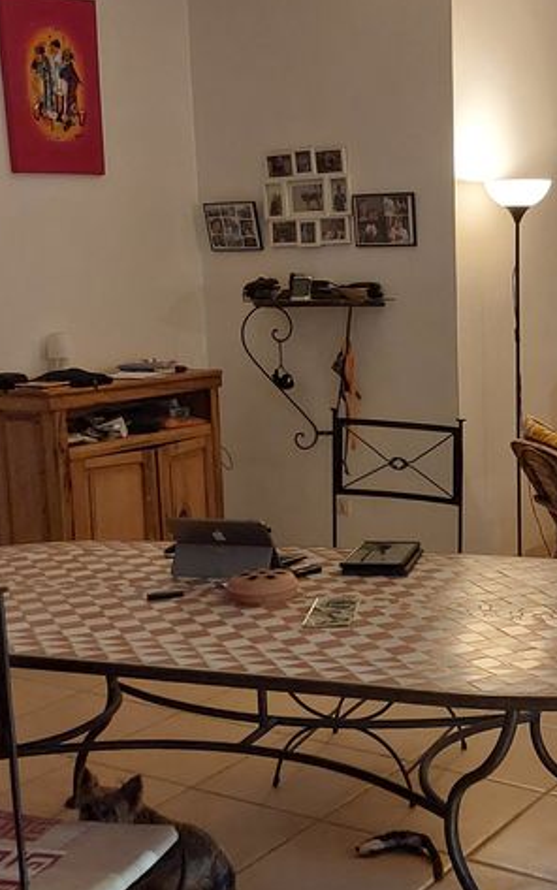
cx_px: 399
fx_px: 1359
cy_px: 470
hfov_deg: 23.0
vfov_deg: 36.3
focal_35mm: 56
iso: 500
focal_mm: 5.23
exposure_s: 1/25
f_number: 1.8
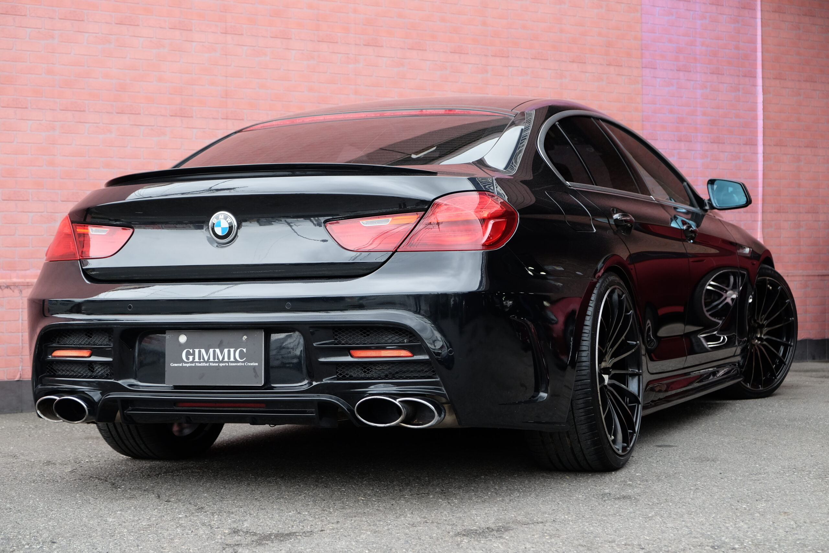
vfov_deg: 19.7
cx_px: 414
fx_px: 1589
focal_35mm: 69
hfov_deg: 29.2
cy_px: 276
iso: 400
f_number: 4
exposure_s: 1/125
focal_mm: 46.3
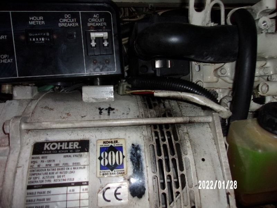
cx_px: 138
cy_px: 104
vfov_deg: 51.4
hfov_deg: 65.3
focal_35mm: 27
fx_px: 216
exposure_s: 1/34
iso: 100
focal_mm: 4.9
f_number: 3
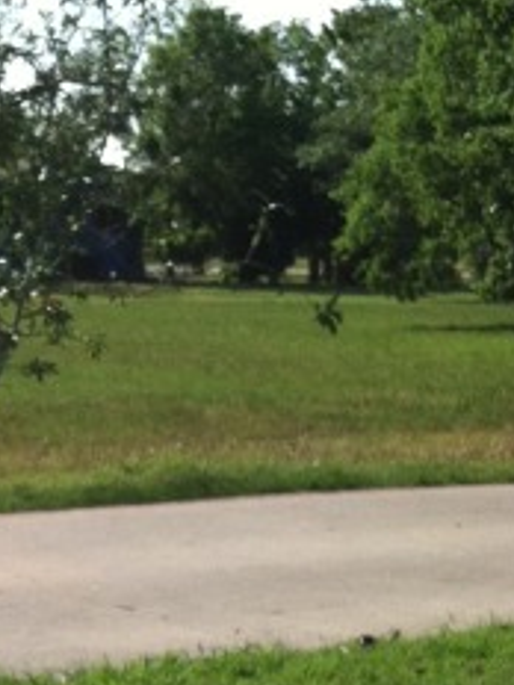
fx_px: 2554
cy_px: 614
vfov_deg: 15.1
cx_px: -366
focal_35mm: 129
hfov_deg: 10.9
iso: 80
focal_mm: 3.85
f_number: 2.8
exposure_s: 1/1154
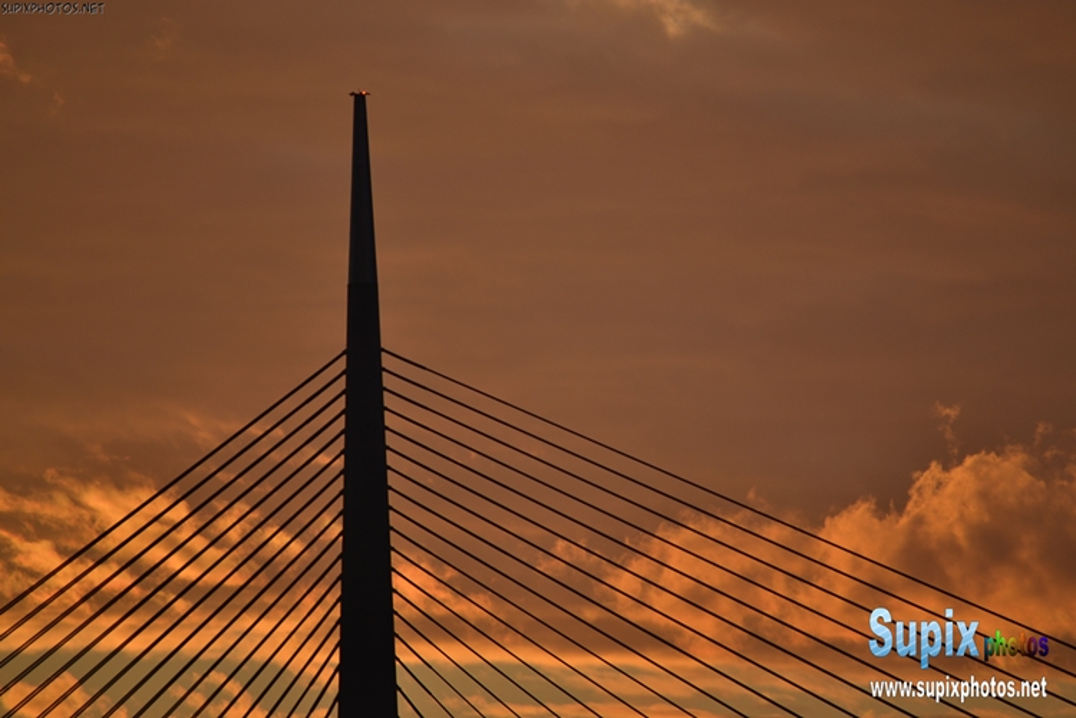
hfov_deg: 4.6
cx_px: 538
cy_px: 359
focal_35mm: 450
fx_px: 13449
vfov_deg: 3.1
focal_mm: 300
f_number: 5.6
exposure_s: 1/320
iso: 100
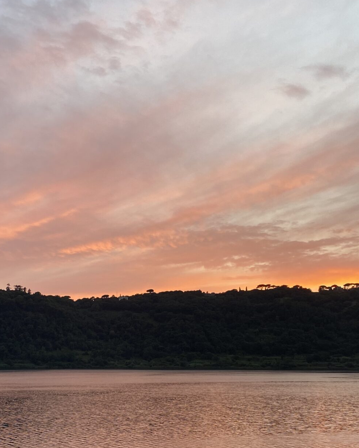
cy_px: 288
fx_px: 704
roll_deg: -0.6
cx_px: 108
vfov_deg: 35.1
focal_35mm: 53
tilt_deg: +5.7
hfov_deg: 28.4
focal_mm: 4.25
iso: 50
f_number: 1.8
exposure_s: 1/121
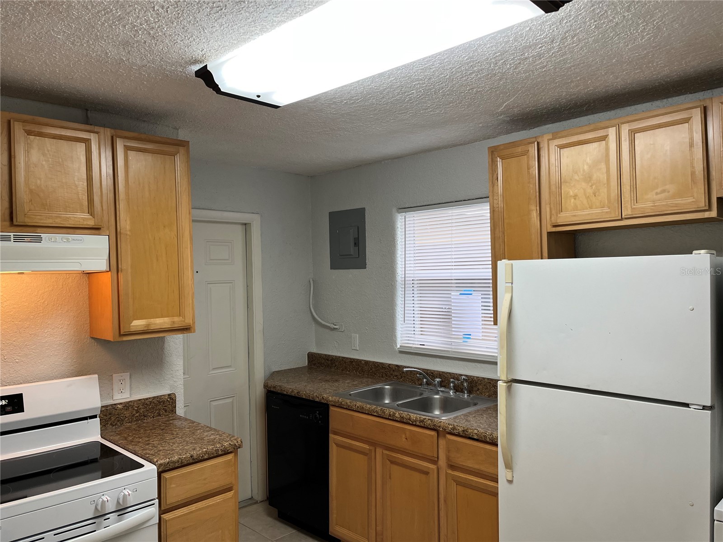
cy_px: 271
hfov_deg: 67.3
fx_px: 543
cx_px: 362
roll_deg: +1.7
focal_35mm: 26
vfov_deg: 53.1
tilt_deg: -1.2
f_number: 1.6
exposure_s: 1/120
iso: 100
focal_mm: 5.1
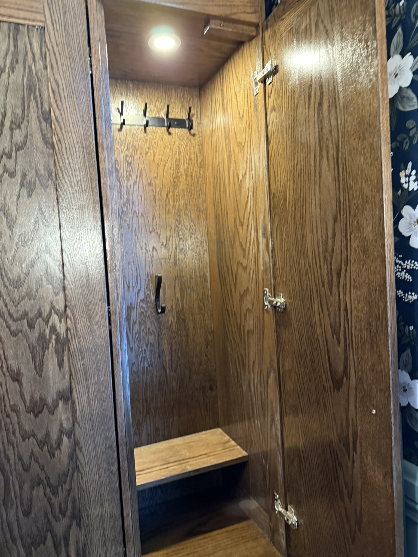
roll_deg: +3.4
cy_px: 278
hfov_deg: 56.8
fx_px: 386
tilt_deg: -4.9
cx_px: 209
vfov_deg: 71.6
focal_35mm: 24
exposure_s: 1/60
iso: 640
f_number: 1.78
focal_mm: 6.76
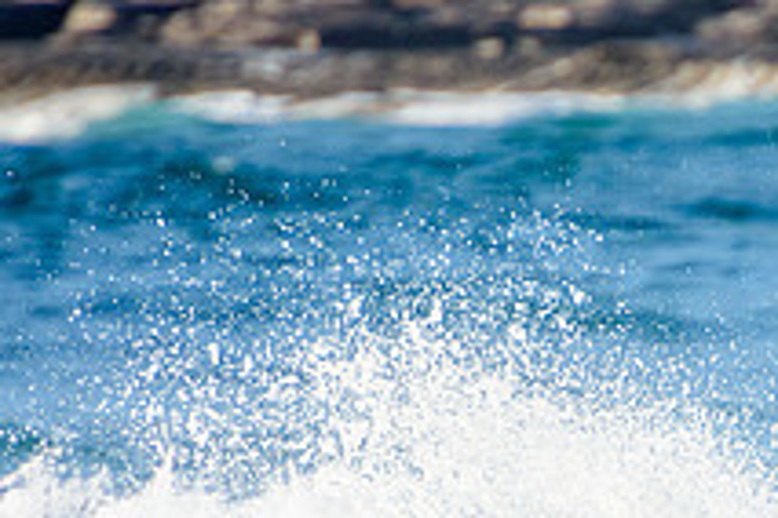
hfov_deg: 1.2
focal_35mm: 1664
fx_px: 35958
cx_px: 942
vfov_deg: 0.8
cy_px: 618
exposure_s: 1/2000
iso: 560
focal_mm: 400
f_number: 5.6
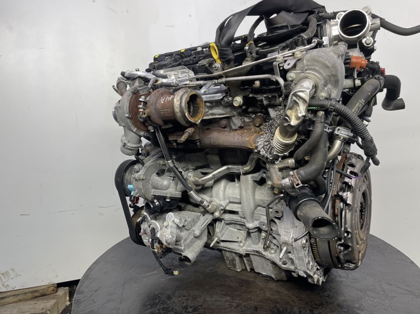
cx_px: 210
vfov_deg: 53.0
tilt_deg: -8.6
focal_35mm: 26
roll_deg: +2.3
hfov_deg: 67.3
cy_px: 157
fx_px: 315
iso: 125
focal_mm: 4.2
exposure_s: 1/100
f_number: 1.6
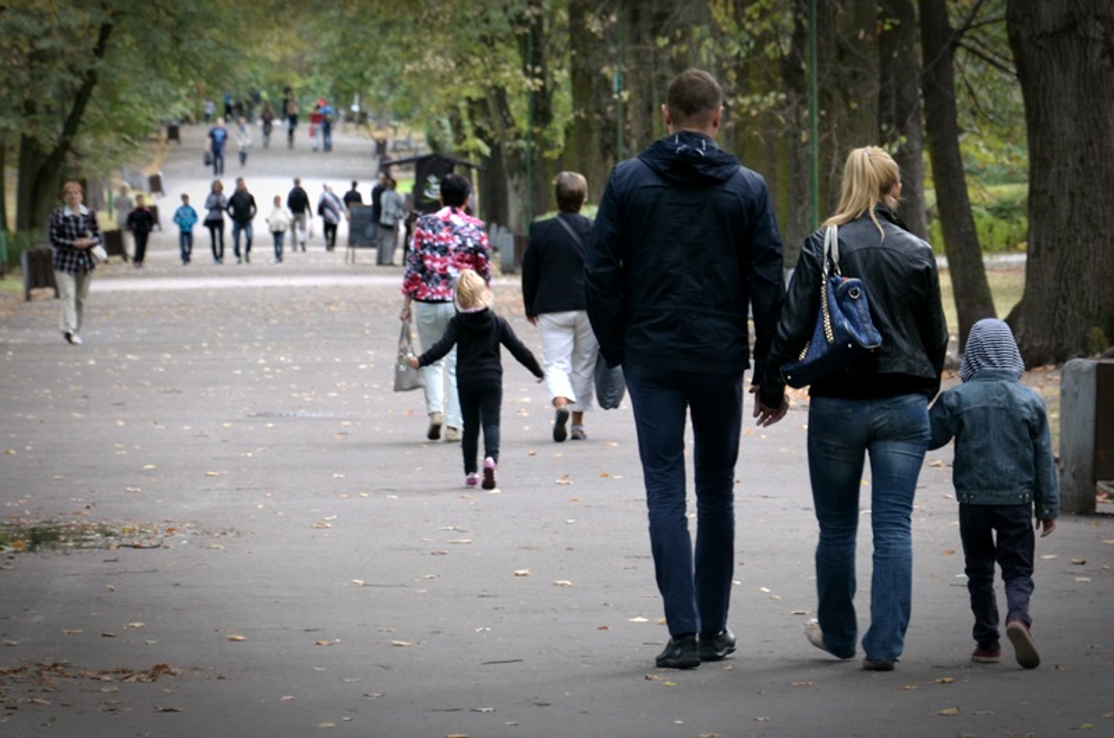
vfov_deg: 8.7
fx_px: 4864
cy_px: 369
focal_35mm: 158
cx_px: 557
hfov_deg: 13.1
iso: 400
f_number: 5.6
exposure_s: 1/100
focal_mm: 105
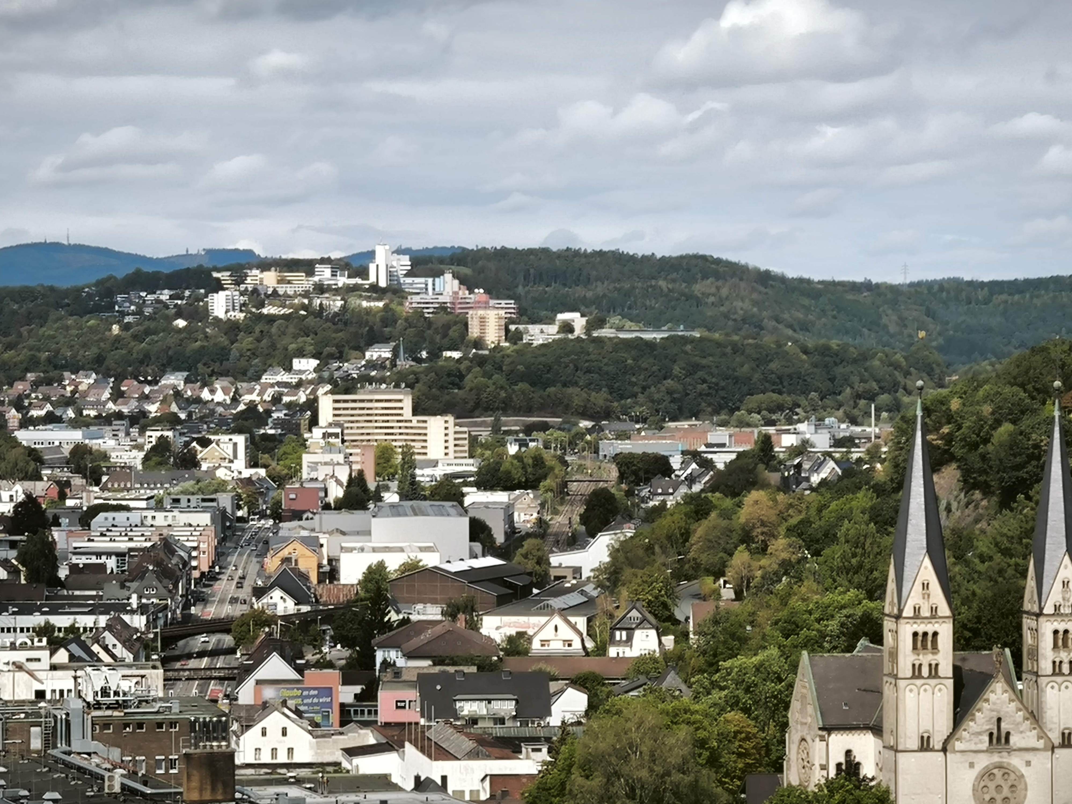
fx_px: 4150
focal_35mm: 134
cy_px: 402
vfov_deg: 11.1
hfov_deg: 14.7
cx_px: 536
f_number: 1.9
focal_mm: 7.1
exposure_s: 1/1050
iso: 50
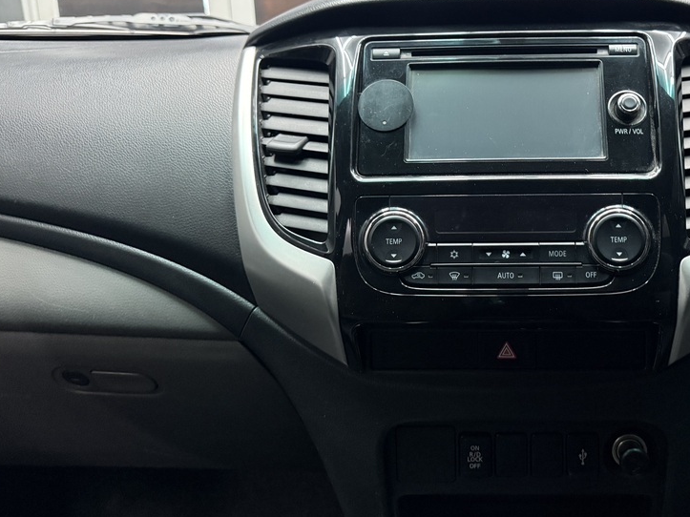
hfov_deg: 52.6
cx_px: 478
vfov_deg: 41.4
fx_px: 678
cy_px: 186
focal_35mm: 34
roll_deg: +0.5
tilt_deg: -11.0
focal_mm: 6.76
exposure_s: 1/60
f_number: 1.78
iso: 640
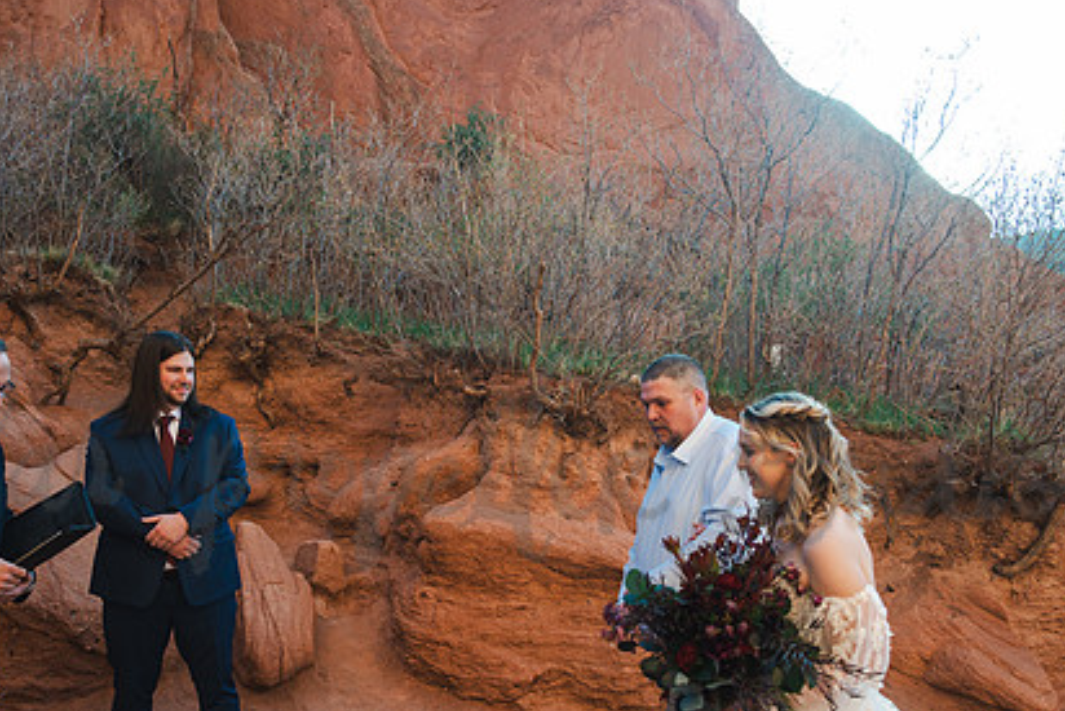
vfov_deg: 36.8
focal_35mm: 36
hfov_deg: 53.0
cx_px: 476
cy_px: 427
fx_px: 1065
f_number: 4
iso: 160
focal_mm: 24
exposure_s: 1/400
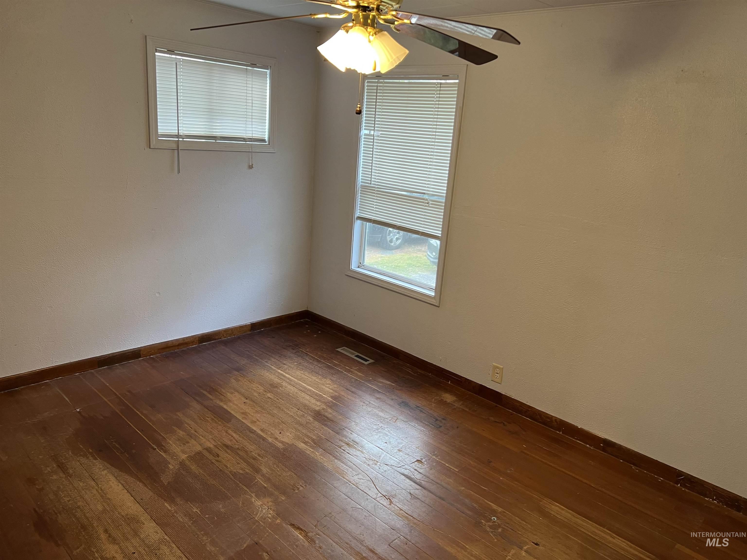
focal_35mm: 26
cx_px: 374
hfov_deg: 67.3
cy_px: 280
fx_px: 561
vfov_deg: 53.1
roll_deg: -4.4
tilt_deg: -13.3
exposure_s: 1/60
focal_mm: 5.7
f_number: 1.5
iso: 100
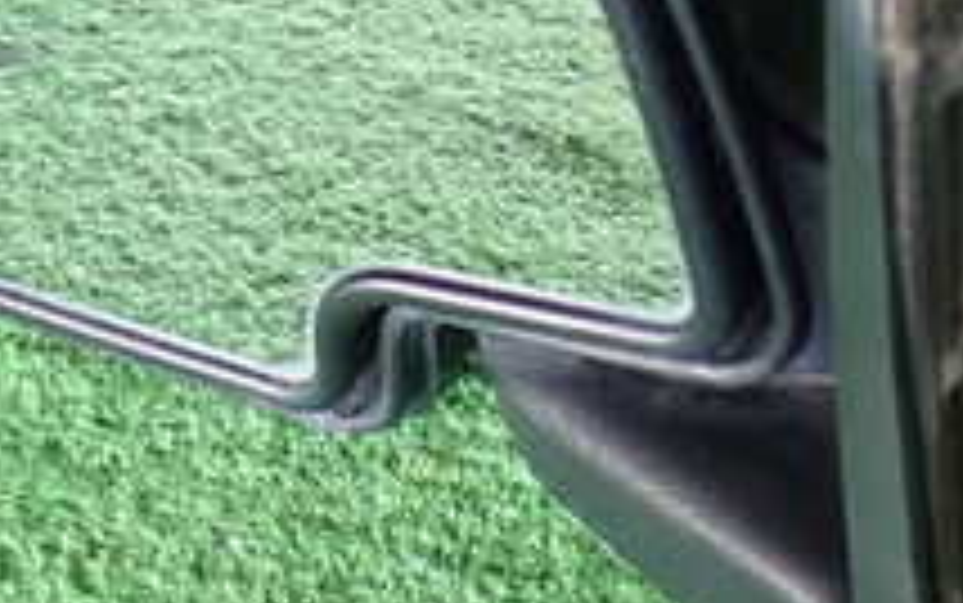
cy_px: 126
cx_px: 554
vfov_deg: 13.7
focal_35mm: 95
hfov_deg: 21.8
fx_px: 2495
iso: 160
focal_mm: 5.79
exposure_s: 1/60
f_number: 2.4
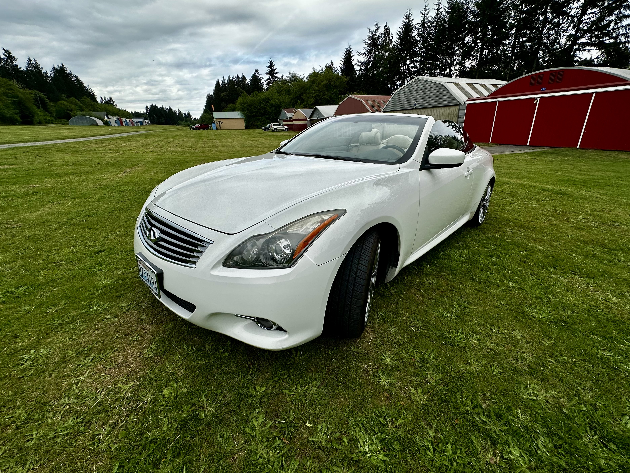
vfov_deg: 81.7
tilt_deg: -21.9
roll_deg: +0.1
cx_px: 328
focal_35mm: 15
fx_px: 273
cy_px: 235
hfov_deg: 98.1
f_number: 2.2
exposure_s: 1/947
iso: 40
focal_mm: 2.22
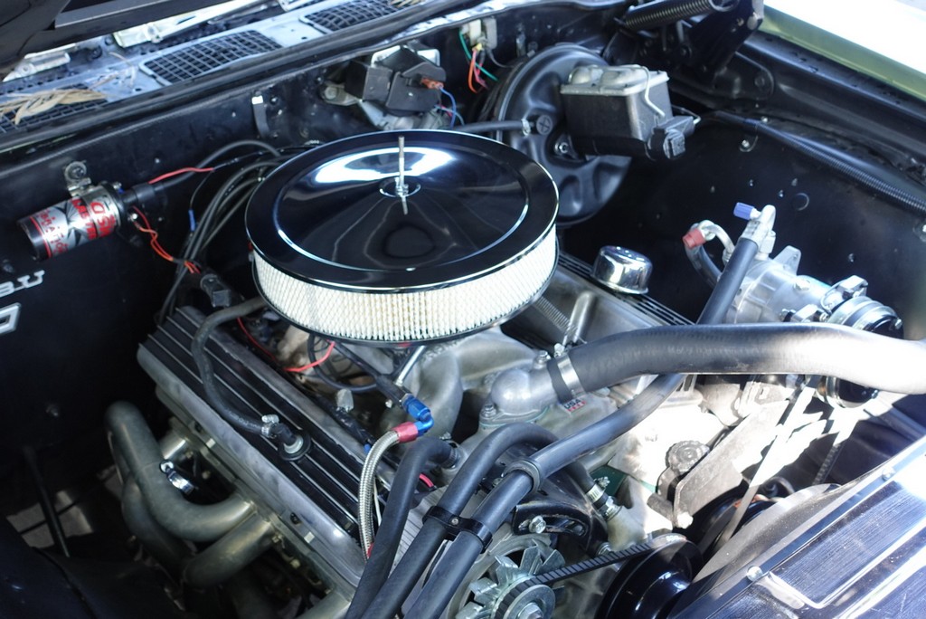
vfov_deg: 29.9
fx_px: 1158
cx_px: 463
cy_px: 310
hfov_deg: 43.6
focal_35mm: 45
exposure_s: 1/60
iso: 320
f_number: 2.8
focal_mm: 16.94
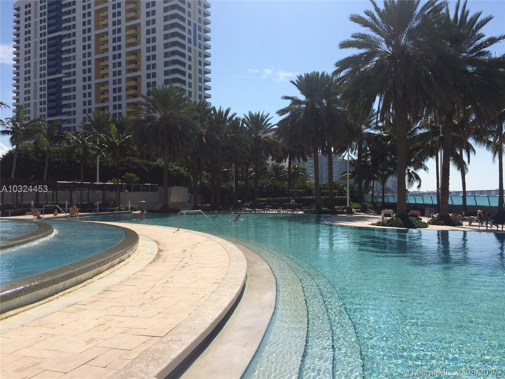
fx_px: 423
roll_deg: +1.0
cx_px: 252
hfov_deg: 61.7
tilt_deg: +0.7
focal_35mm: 29
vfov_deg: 48.2
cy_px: 190
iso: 32
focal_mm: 4.15
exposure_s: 1/4566
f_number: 2.2
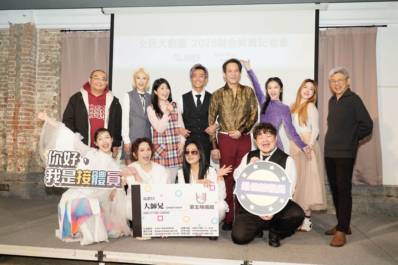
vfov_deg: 36.9
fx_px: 398
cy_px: 132
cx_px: 199
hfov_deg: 53.1
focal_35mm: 36
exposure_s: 1/125
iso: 1000
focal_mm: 36
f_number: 5
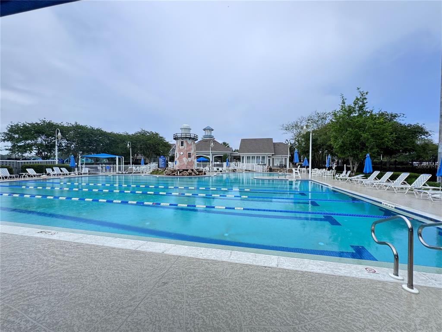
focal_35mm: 14
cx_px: 221
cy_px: 166
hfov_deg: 102.1
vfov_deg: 85.7
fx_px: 179
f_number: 2.2
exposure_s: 1/501
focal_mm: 2.22
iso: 40
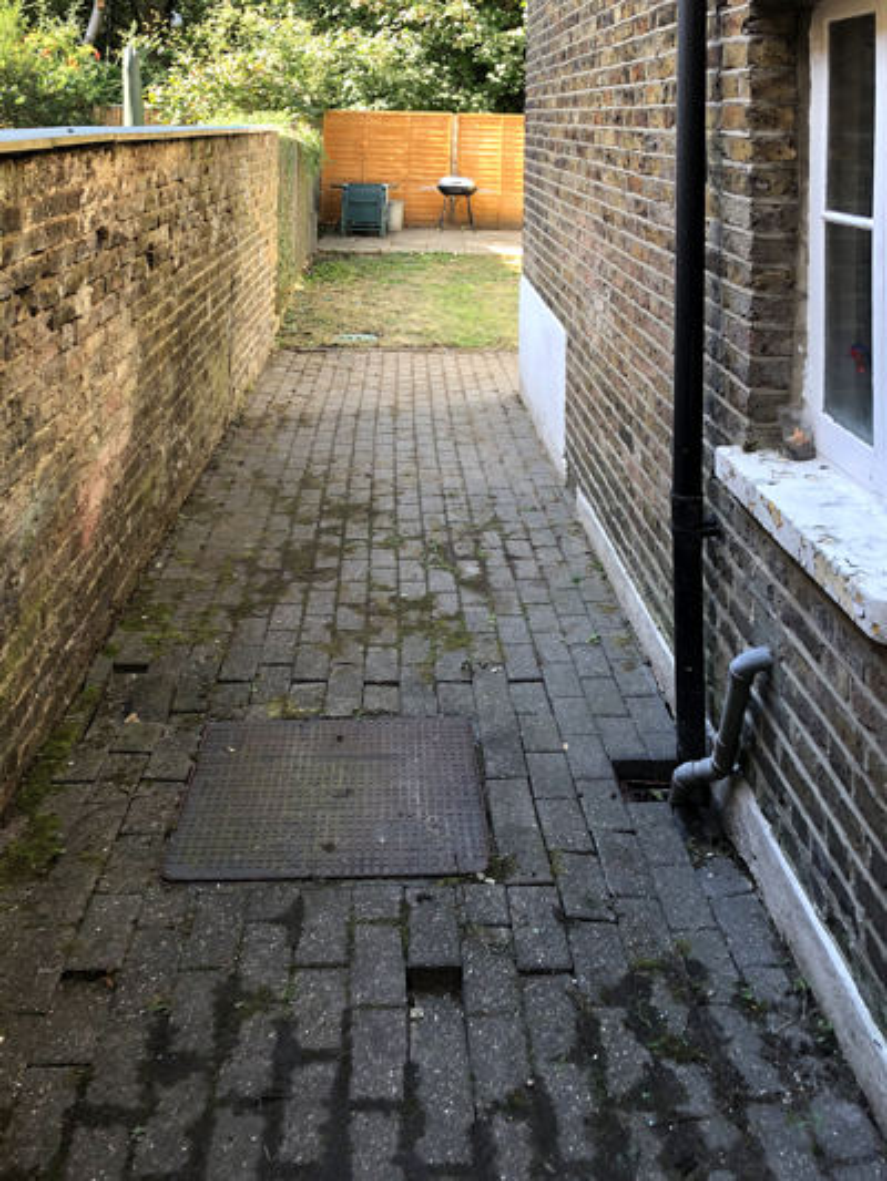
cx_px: 444
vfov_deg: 63.4
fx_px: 956
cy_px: 590
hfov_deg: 49.8
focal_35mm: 28
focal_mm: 3.99
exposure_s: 1/120
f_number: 1.8
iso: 64
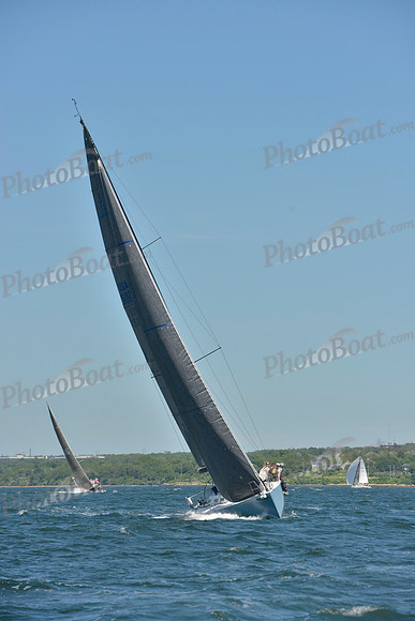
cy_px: 310
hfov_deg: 8.9
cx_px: 208
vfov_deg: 13.2
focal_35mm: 155
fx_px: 2678
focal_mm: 155
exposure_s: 1/1250
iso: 280
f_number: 9
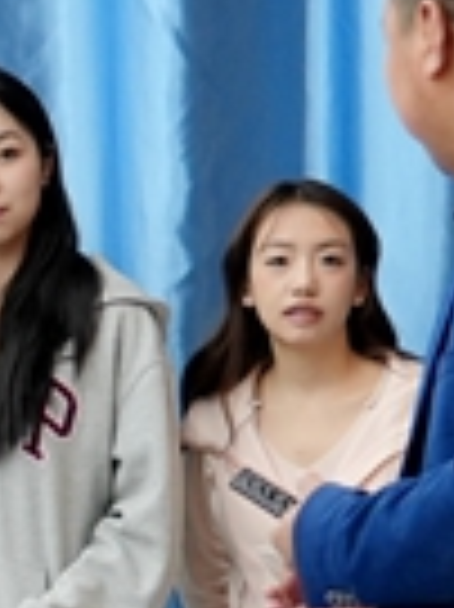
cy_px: 669
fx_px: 5079
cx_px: -724
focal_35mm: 290
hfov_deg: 4.9
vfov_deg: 6.8
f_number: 4
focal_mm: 34
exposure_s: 1/125
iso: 1000
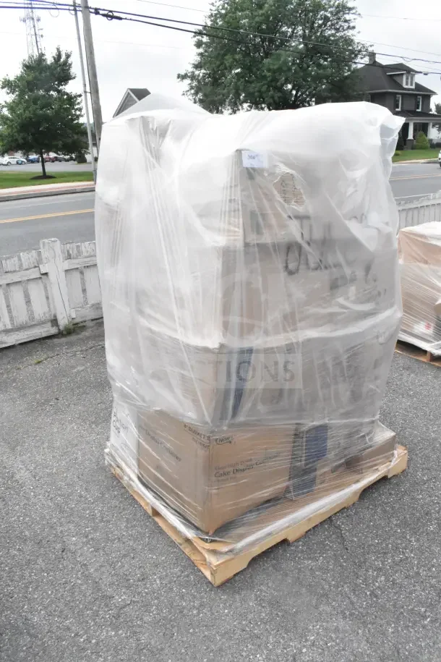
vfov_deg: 67.4
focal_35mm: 27
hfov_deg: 47.9
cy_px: 331
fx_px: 496
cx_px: 220
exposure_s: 1/1250
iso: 6400
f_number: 18
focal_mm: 18
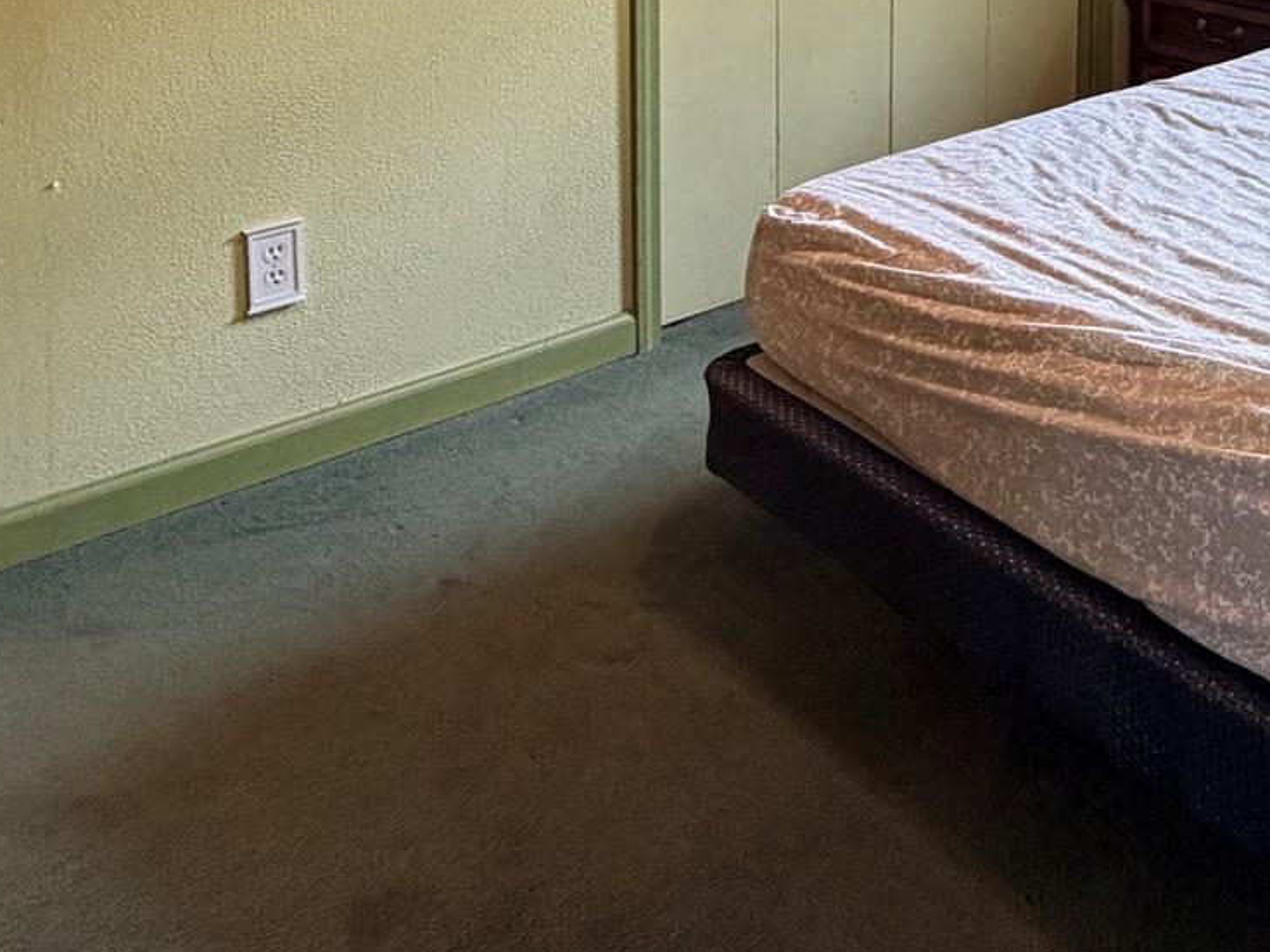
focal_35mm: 39
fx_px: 1431
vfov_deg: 31.3
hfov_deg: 46.0
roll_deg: -0.9
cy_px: -173
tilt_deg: -6.0
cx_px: 971
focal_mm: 2.22
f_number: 2.2
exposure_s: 1/60
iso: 320
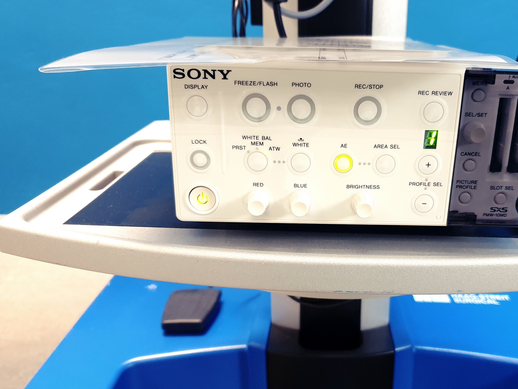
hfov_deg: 51.9
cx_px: 332
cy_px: 231
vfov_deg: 40.5
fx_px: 524
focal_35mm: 35
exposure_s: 1/50
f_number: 1.5
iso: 250
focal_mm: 4.3
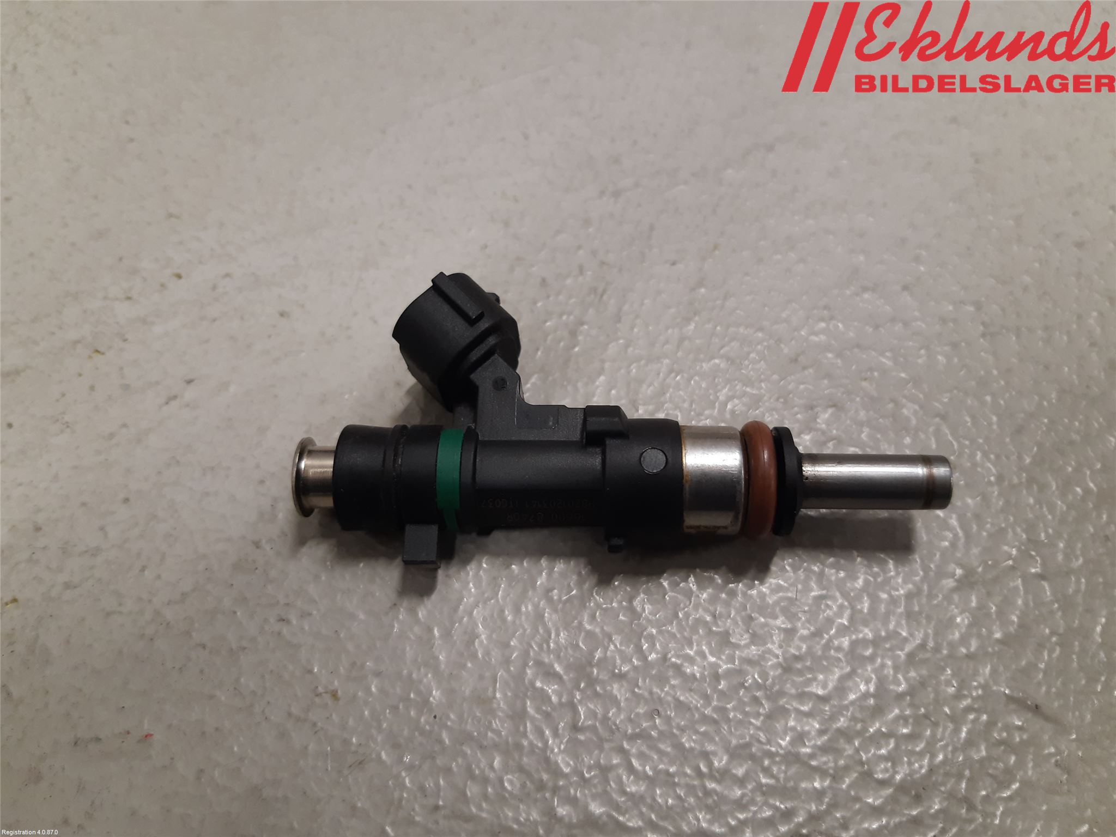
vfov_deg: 53.1
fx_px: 838
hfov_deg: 67.3
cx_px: 558
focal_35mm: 26
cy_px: 418
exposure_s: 1/50
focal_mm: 3.93
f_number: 1.7
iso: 125
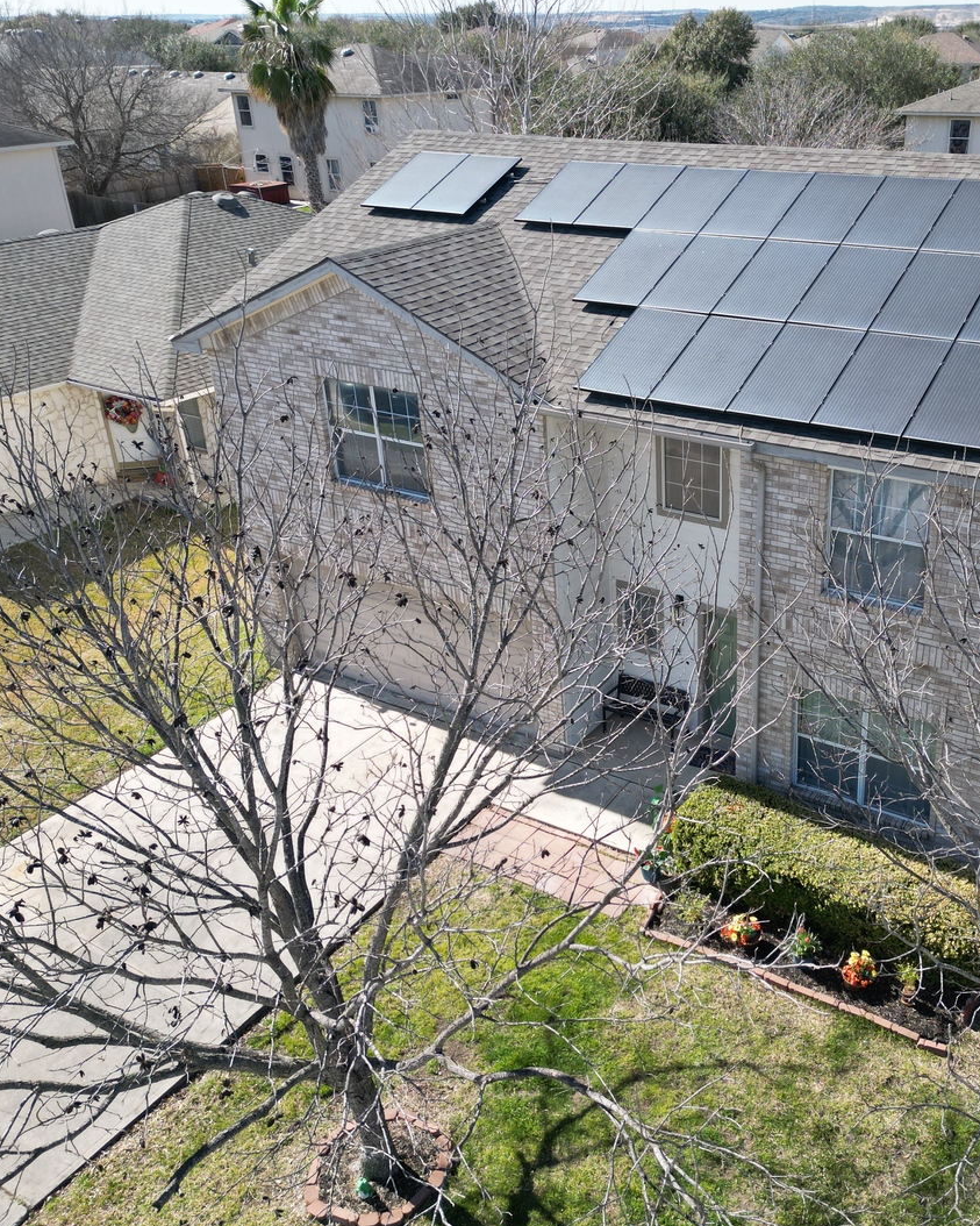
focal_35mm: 32
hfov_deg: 44.9
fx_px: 1160
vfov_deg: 55.7
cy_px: 605
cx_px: 681
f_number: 1.7
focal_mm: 6.72
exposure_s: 1/2000
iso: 160
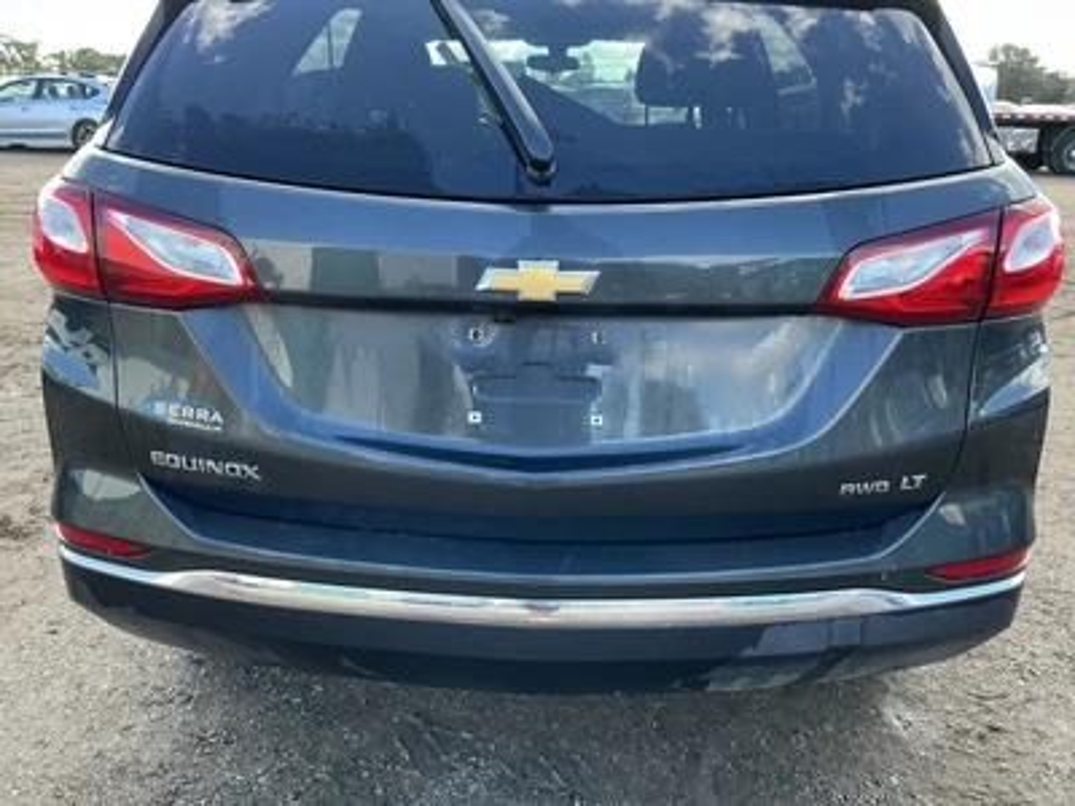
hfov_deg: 63.4
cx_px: 538
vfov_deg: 49.7
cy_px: 403
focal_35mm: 28
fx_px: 870
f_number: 1.8
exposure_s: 1/122
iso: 32
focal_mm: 3
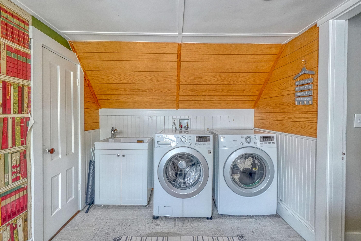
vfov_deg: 73.8
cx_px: 179
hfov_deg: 96.7
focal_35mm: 16
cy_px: 118
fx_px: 160
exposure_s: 1/30
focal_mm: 10
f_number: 11
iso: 8000
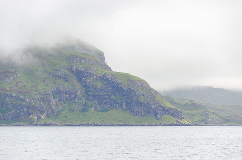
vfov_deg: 7.6
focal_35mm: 180
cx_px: 121
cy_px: 80
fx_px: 1207
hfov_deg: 11.4
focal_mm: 120
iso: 320
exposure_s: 1/100
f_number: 5.6
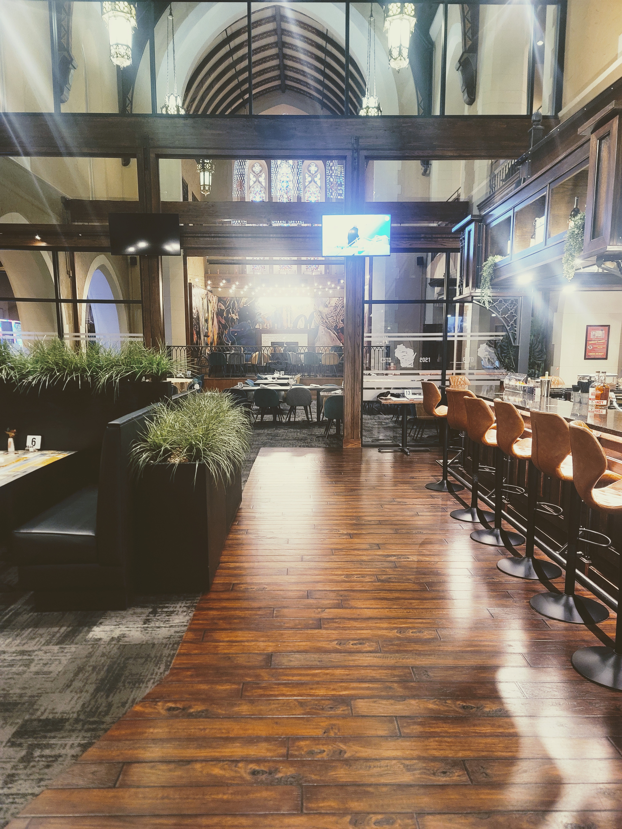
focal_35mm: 25
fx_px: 599
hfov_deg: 54.9
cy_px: 414
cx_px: 311
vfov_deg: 69.4
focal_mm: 7
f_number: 1.8
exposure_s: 1/40
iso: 640
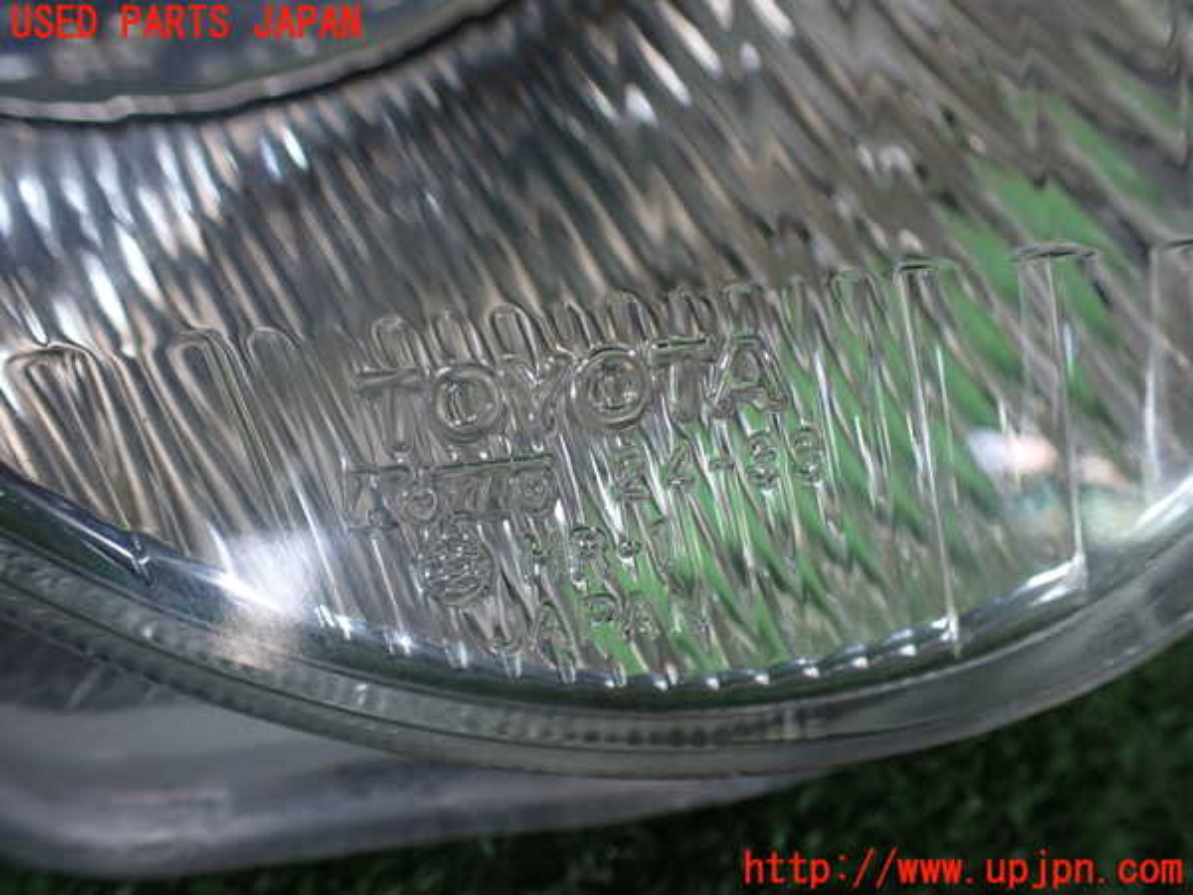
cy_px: 448
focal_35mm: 30
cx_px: 596
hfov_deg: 60.0
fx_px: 1034
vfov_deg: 46.8
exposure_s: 1/125
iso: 400
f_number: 2.3
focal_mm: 5.4
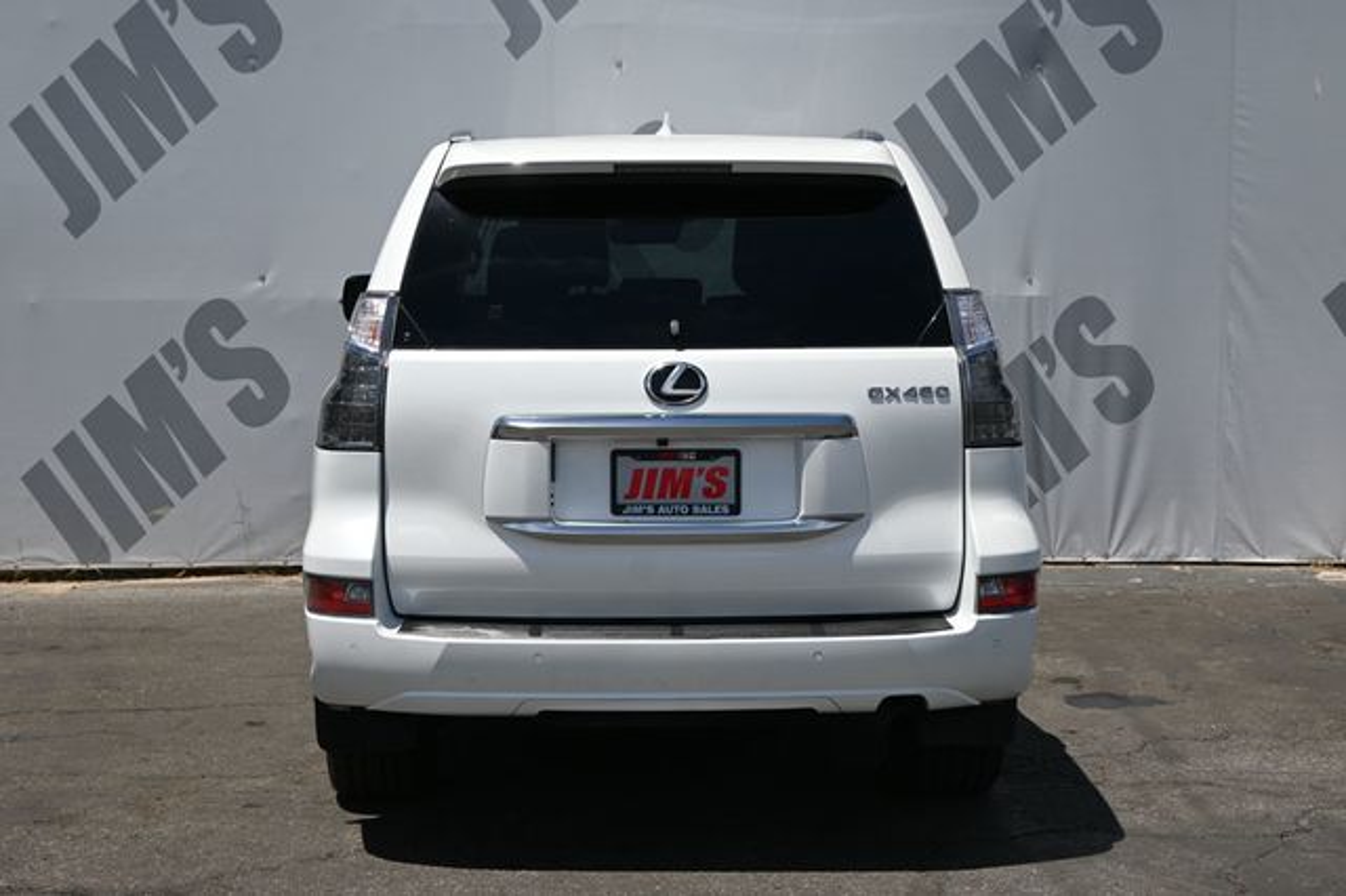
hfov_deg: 33.4
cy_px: 448
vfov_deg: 22.6
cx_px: 673
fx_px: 2242
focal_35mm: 60
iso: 100
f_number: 6.3
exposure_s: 1/320
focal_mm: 40
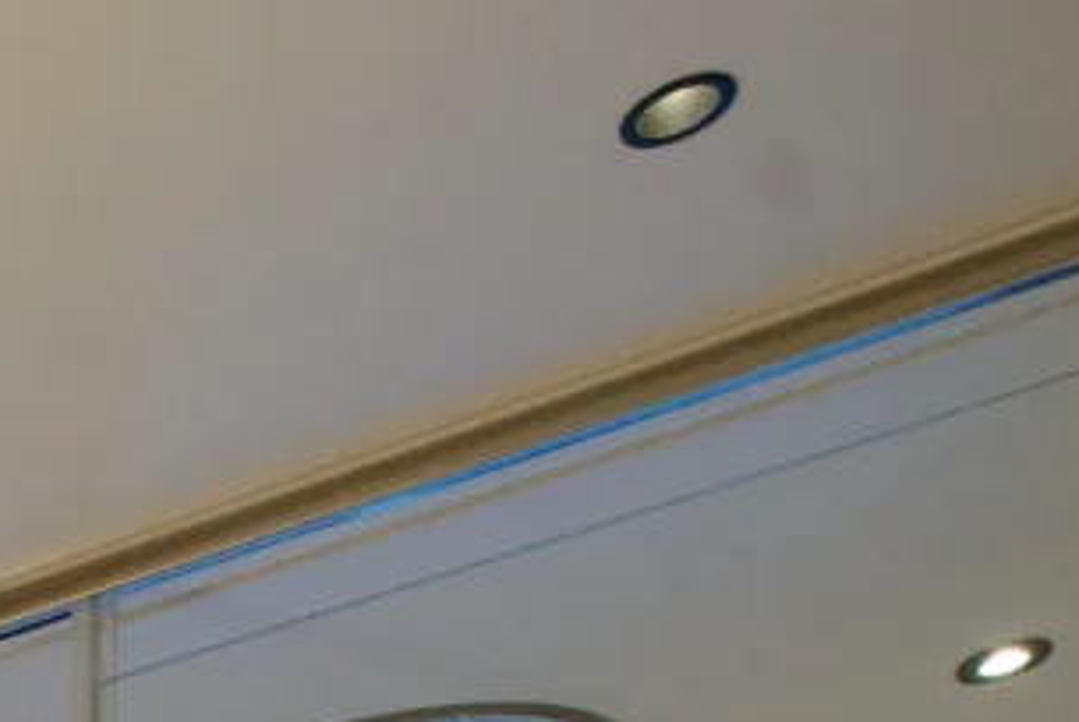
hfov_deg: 15.4
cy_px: 2205
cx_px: -1366
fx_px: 2640
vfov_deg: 10.5
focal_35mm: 88
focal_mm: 14
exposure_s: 1/100
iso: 1600
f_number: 7.1
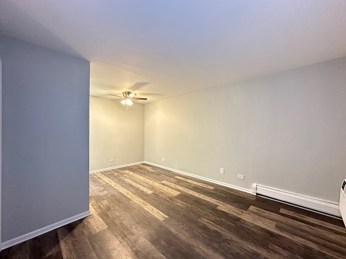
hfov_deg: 102.1
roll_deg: +0.3
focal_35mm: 14
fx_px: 140
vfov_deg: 85.7
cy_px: 130
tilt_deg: +0.8
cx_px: 173
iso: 1000
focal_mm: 2.22
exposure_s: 1/60
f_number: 2.2
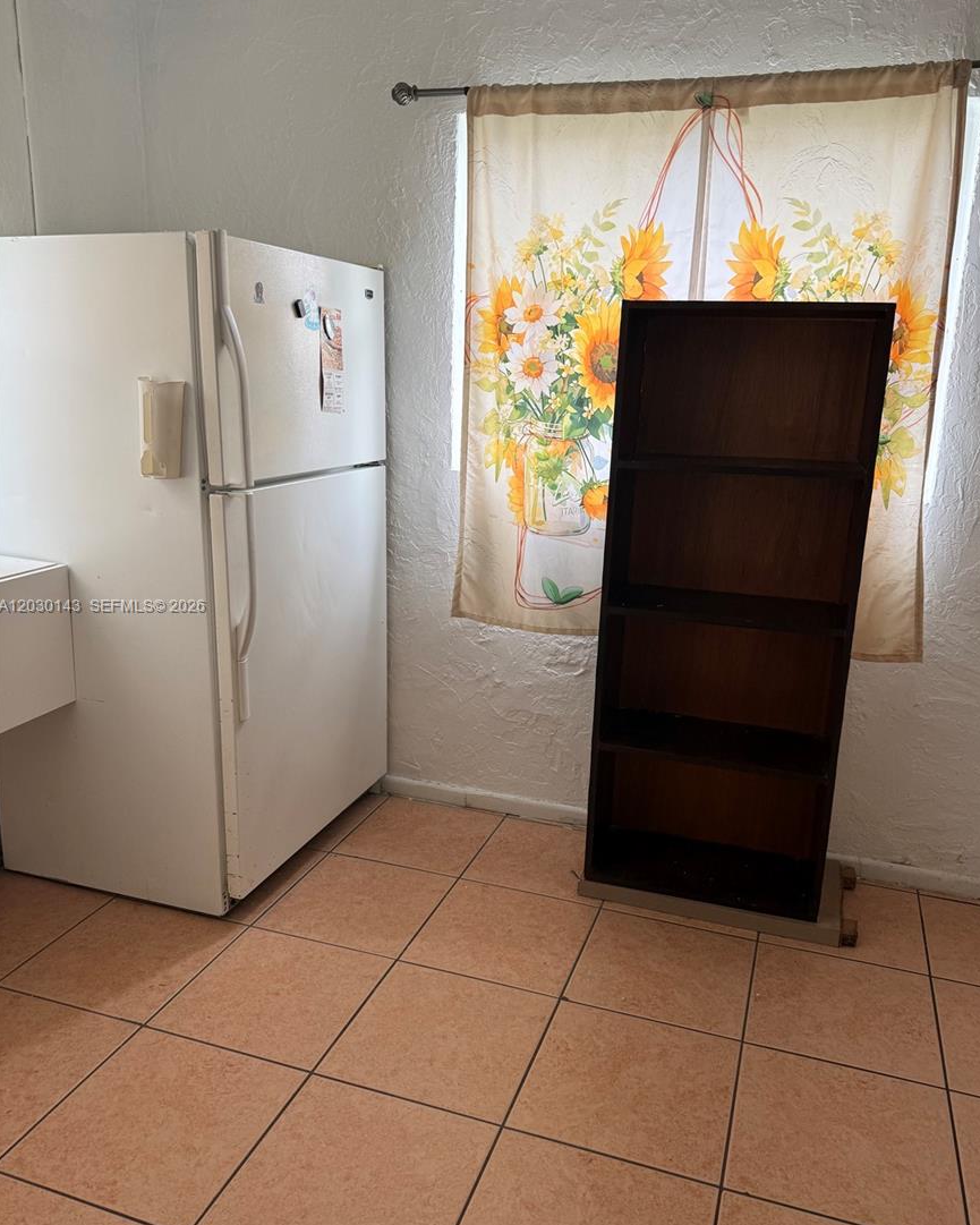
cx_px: 505
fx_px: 943
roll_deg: -1.0
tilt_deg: -13.9
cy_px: 607
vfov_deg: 66.0
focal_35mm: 26
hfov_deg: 54.9
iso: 80
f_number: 1.78
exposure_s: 1/121
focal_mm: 6.76
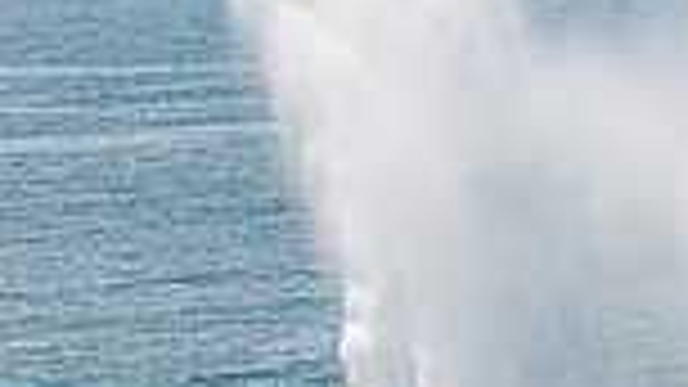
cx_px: 755
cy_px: 668
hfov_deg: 4.5
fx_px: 8664
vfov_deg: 2.5
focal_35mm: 475
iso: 250
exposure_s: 1/2500
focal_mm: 80
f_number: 5
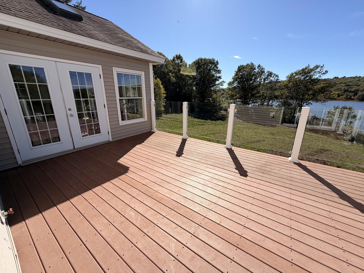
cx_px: 182
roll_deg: +0.0
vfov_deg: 85.7
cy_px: 136
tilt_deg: -14.9
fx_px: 147
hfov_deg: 102.1
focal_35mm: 14
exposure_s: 1/955
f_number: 2.2
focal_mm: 2.22
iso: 20
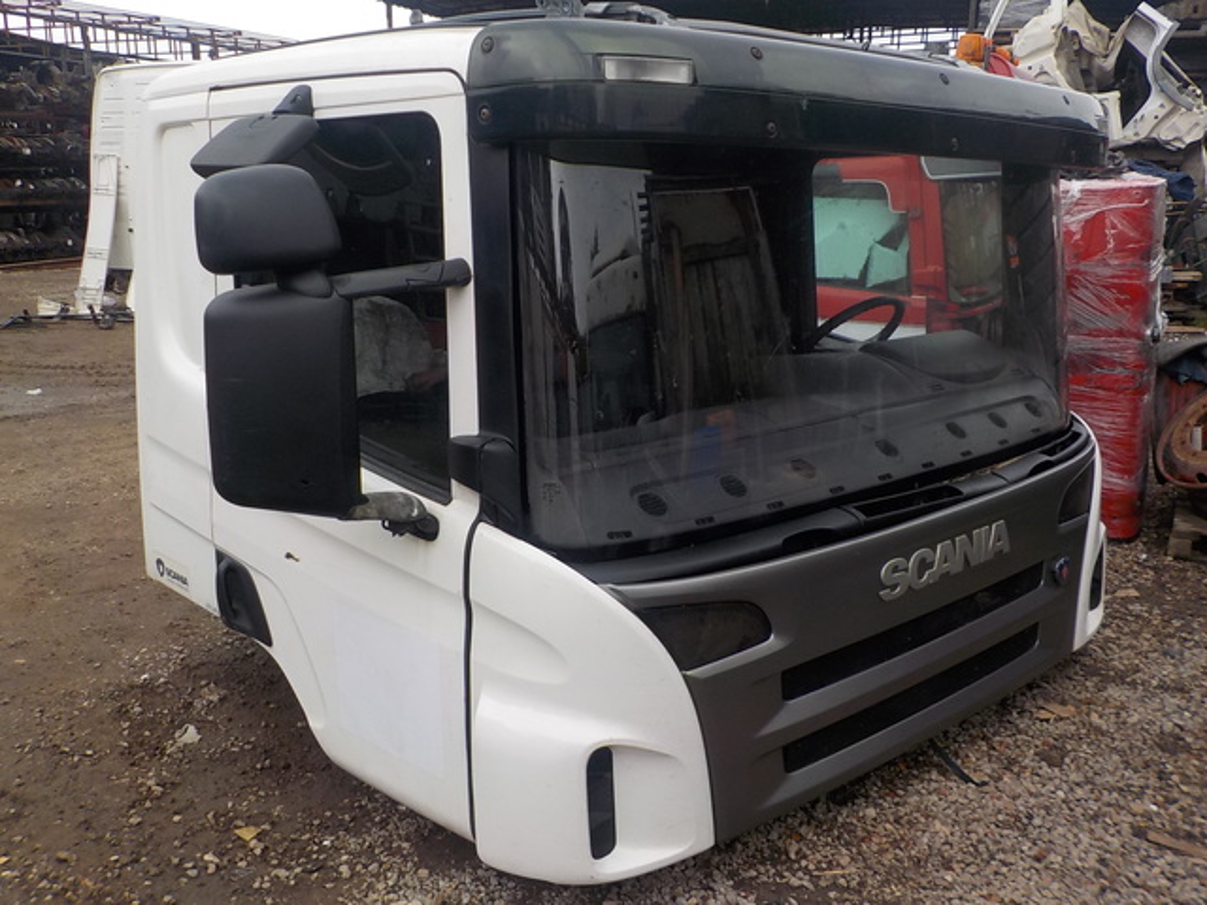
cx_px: 604
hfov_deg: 60.0
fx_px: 1046
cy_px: 452
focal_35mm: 30
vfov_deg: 46.8
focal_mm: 4.1
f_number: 3.3
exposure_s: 1/60
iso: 125
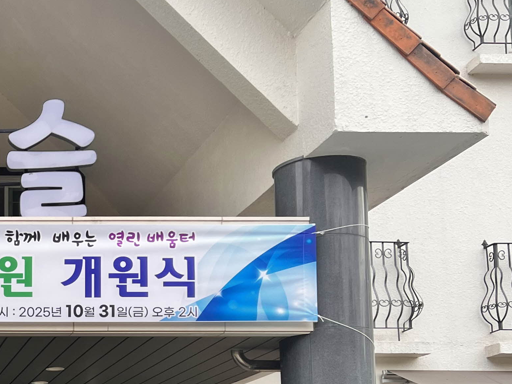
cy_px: 419
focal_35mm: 67
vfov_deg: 20.9
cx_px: -124
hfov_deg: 25.6
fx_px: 991
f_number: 1.5
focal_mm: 5.7
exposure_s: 1/880
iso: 50
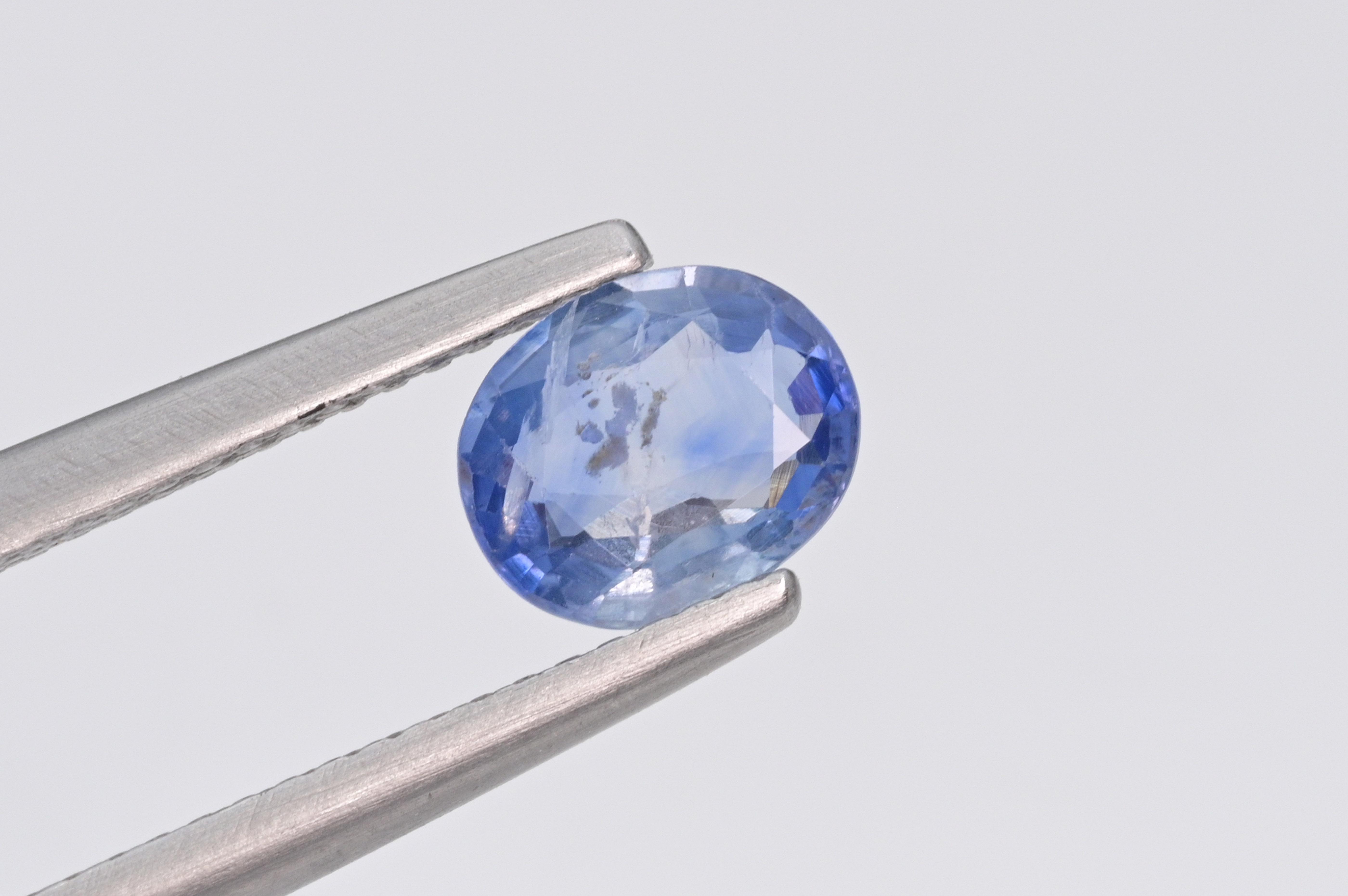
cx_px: 674
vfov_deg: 8.7
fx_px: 5874
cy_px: 448
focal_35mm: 157
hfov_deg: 13.1
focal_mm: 105
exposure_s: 1/30
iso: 640
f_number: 20
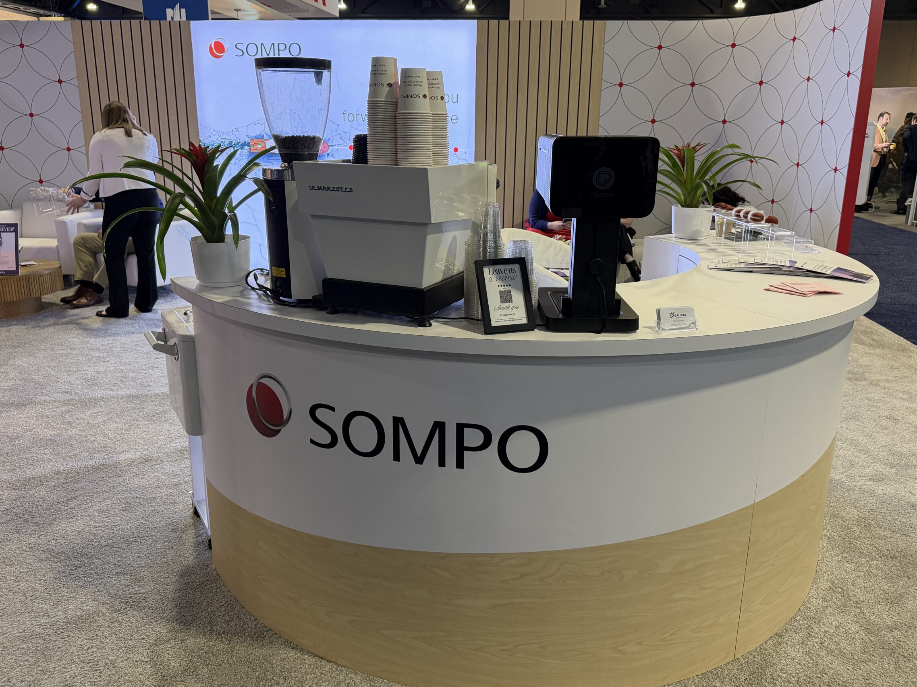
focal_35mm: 27
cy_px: 312
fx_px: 715
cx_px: 457
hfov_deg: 65.3
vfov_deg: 51.3
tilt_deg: -15.5
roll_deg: -0.6
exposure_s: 1/120
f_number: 1.78
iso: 320
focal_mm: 6.76
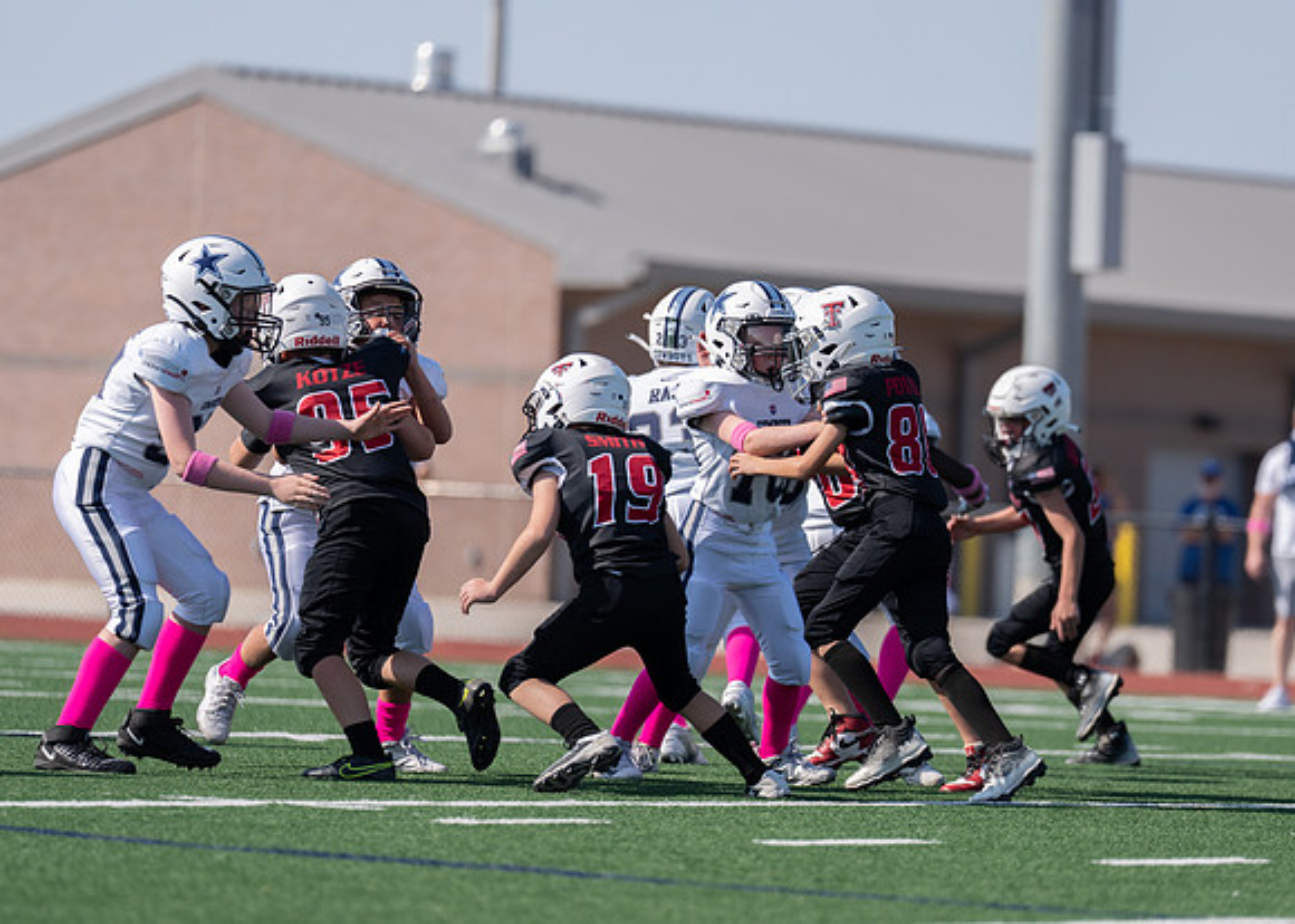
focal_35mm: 271
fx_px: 9976
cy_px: 483
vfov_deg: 5.3
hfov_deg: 7.4
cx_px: 898
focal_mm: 200
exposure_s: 1/2000
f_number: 2.8
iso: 100
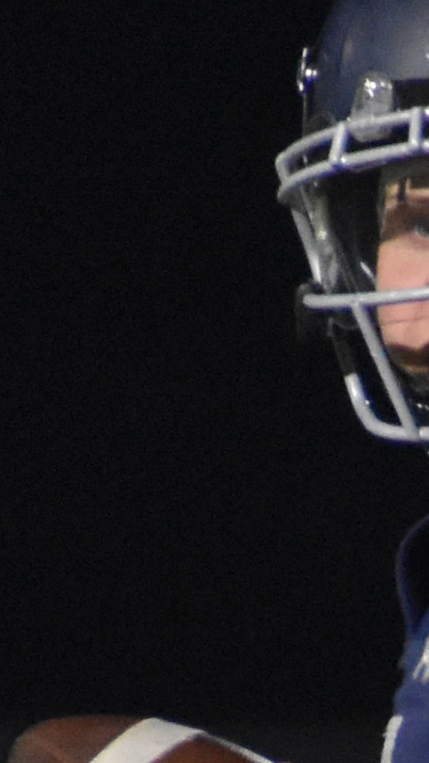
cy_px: 1072
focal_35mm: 2677
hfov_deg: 0.5
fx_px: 54153
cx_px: 300
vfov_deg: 0.8
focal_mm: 300
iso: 3200
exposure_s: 1/200
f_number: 6.3
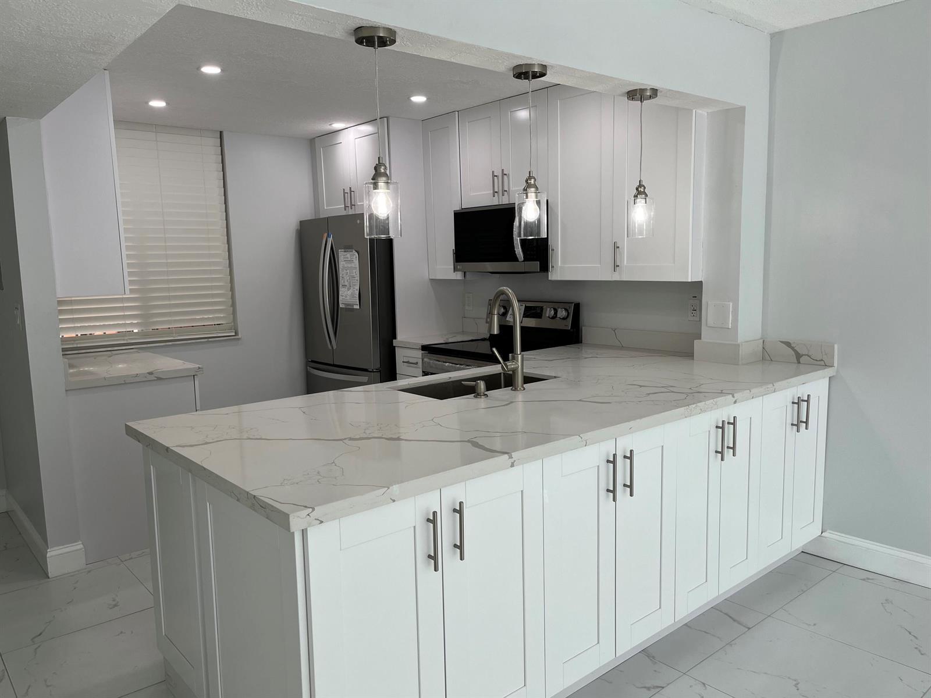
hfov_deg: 67.3
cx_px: 466
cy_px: 349
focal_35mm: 26
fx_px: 699
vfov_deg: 53.1
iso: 40
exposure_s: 1/224
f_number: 1.6
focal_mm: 5.1
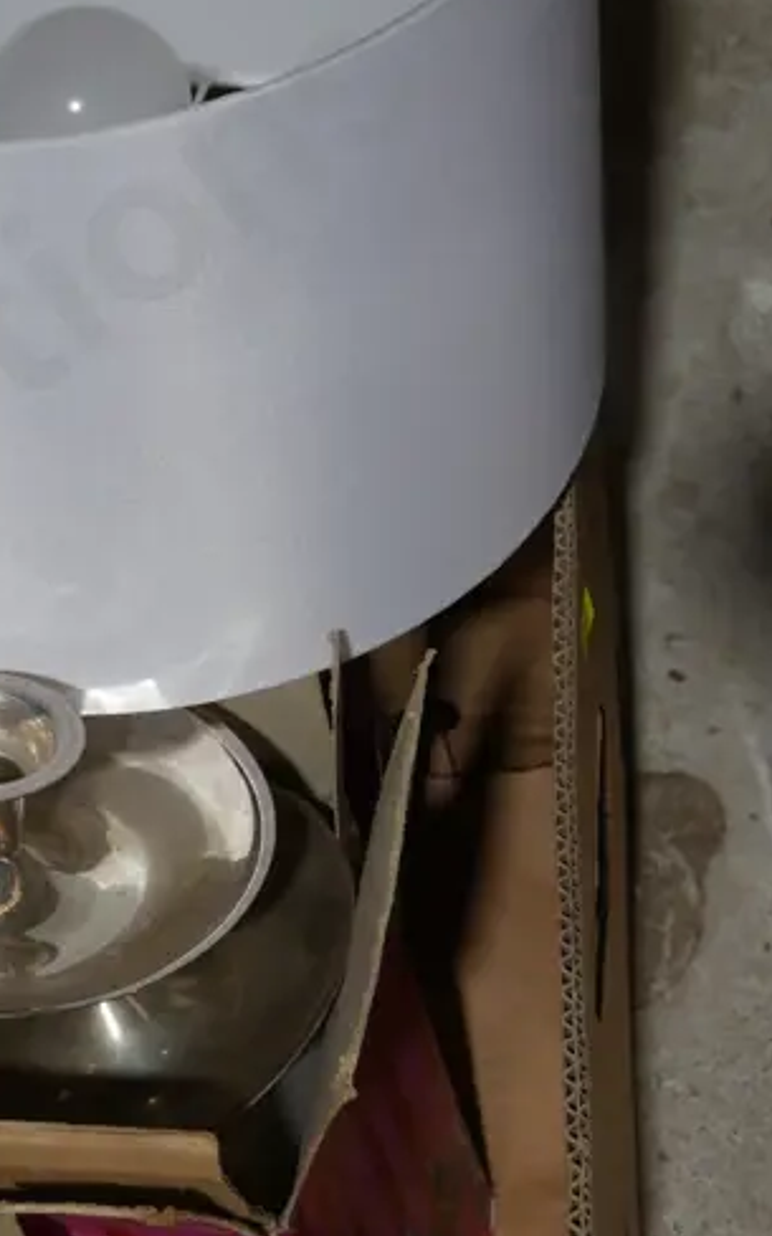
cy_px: 467
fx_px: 2996
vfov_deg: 23.2
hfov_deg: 14.2
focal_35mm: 89
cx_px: -157
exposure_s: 1/60
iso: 200
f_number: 4.4
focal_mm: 20
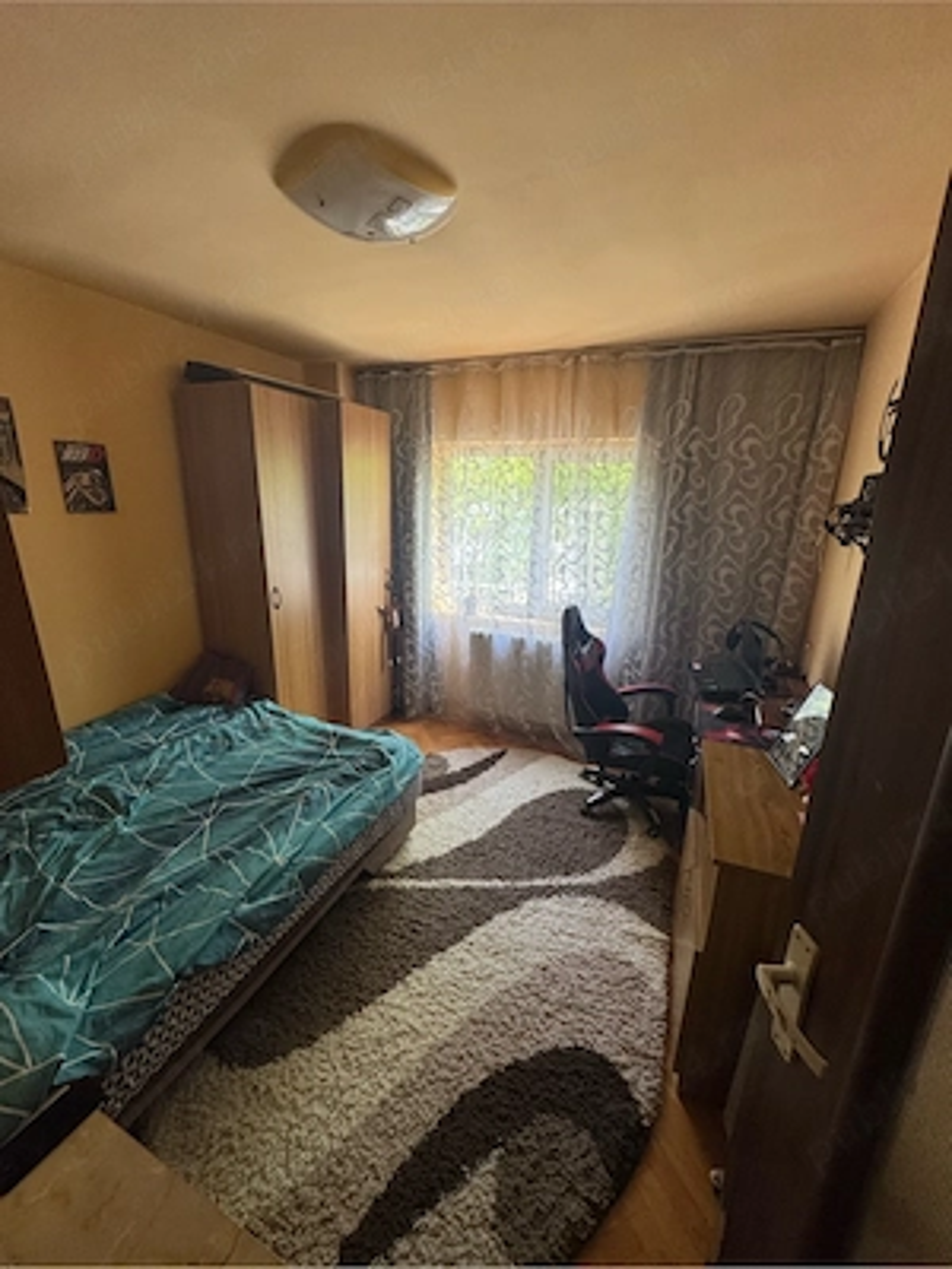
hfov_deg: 85.7
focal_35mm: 14
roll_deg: -1.0
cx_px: 476
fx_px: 513
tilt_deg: -14.7
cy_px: 634
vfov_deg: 102.1
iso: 160
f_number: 2.2
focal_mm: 2.22
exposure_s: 1/99
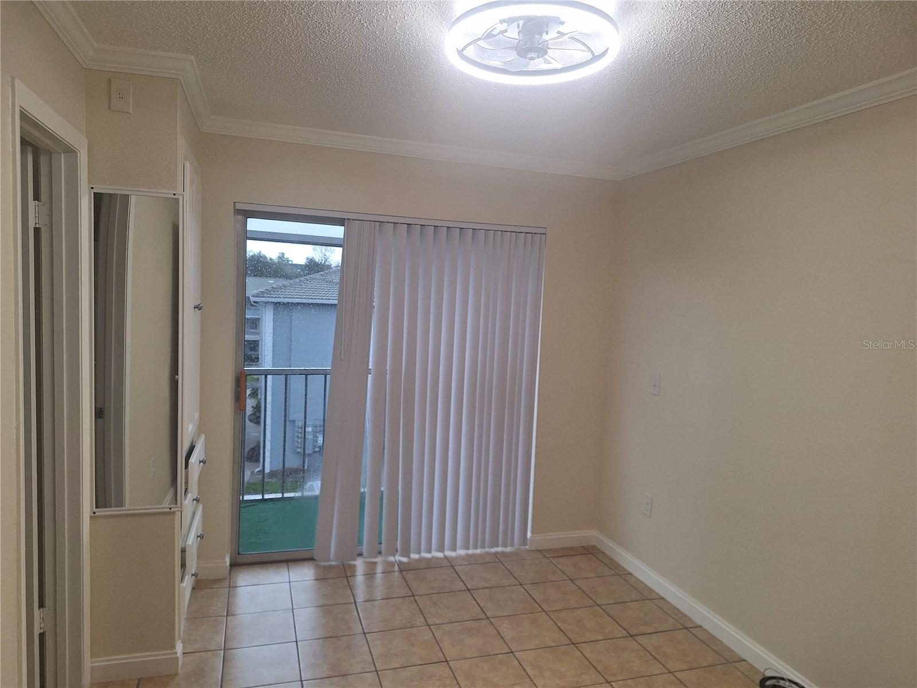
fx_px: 609
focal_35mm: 23
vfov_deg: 58.9
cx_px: 458
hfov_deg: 73.9
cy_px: 344
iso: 64
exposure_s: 1/50
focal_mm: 5.54
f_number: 1.8
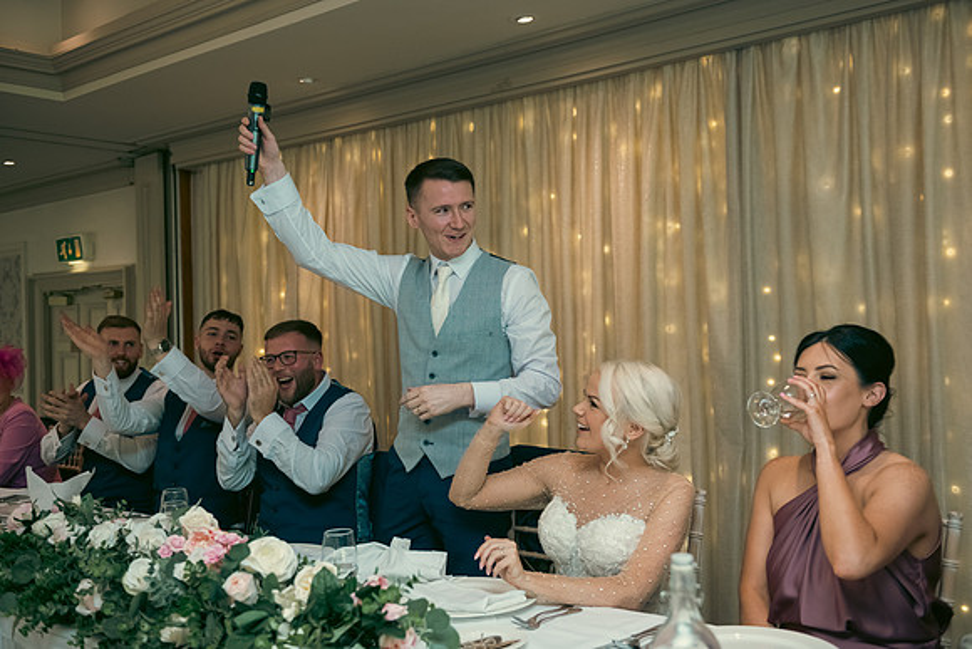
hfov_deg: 48.4
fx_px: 1080
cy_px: 324
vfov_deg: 33.4
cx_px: 486
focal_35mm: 40
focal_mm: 40
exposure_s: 1/160
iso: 800
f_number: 3.5
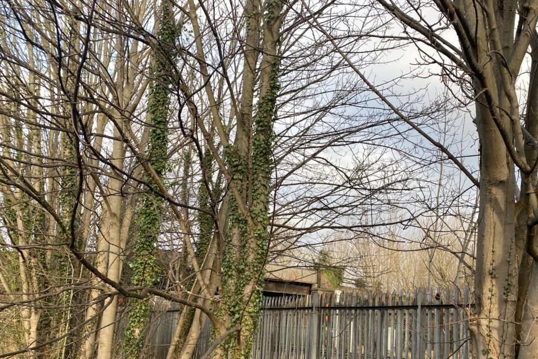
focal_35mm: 34
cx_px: 323
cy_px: 250
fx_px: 508
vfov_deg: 38.3
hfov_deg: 55.4
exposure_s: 1/239
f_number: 1.8
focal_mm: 4.25
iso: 32
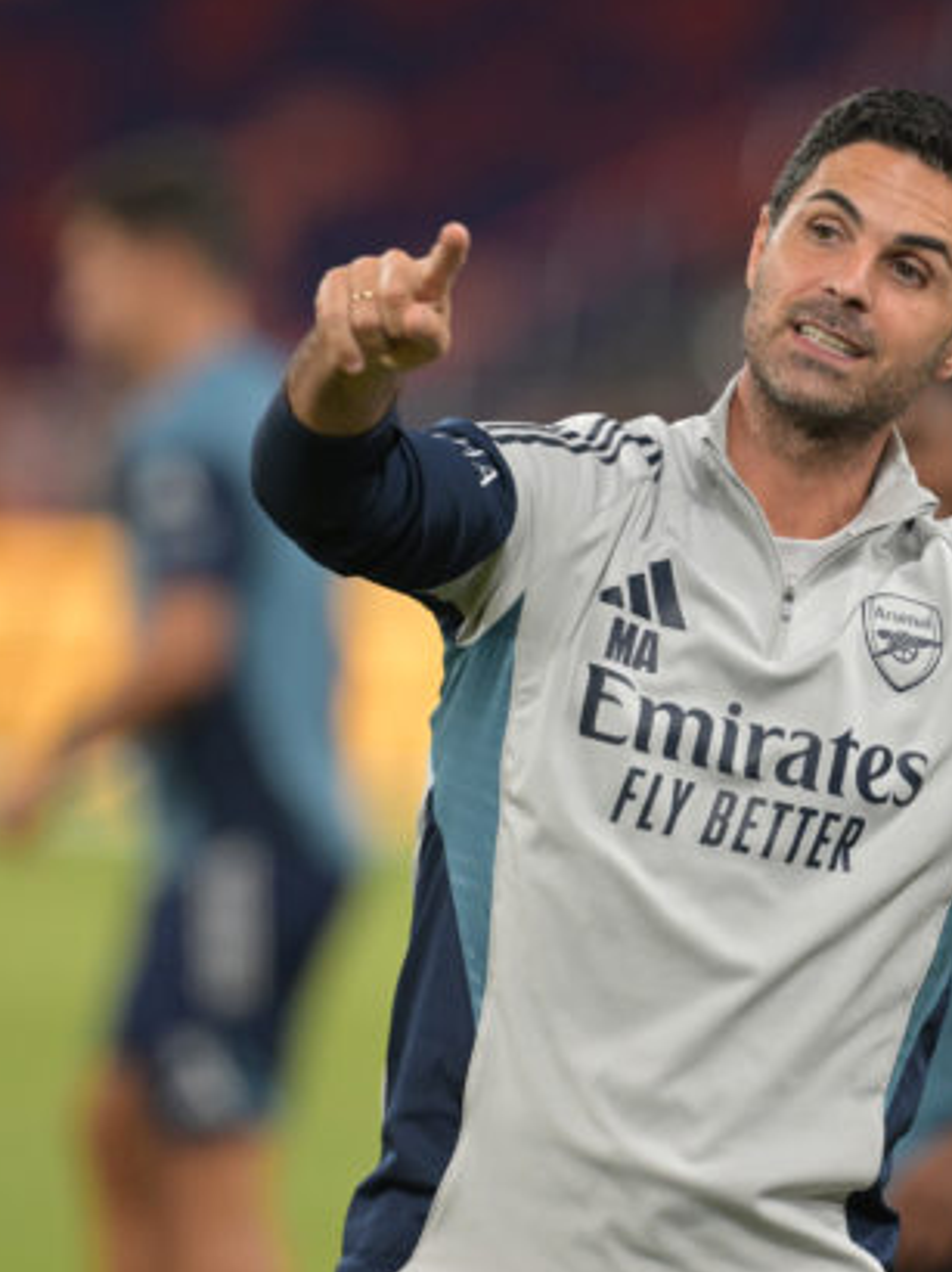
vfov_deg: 2.8
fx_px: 25842
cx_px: 890
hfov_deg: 2.1
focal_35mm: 704
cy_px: 568
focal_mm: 400
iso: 2500
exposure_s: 1/1000
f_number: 4
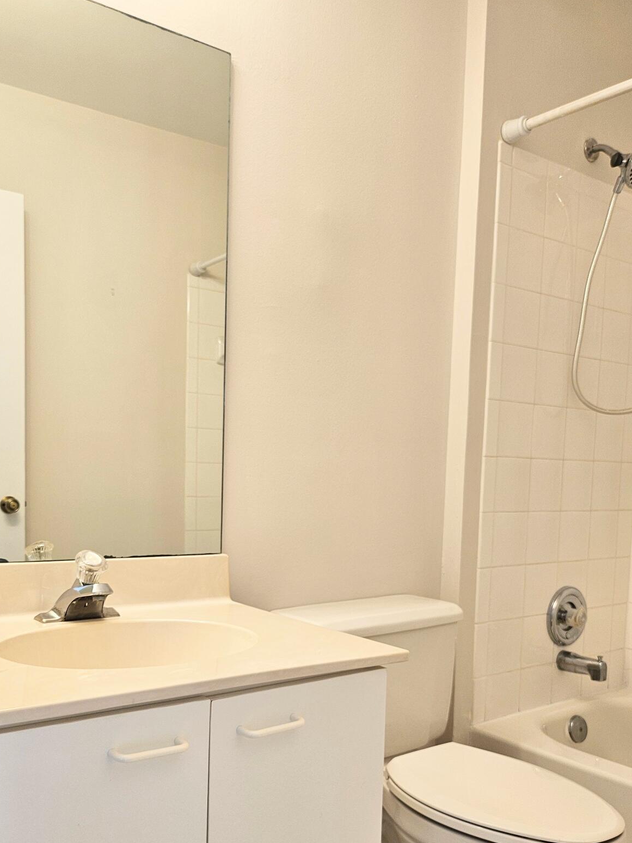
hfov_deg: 45.1
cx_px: 243
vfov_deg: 57.4
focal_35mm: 31
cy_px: 542
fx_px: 755
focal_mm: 5
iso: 64
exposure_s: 1/120
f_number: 1.8
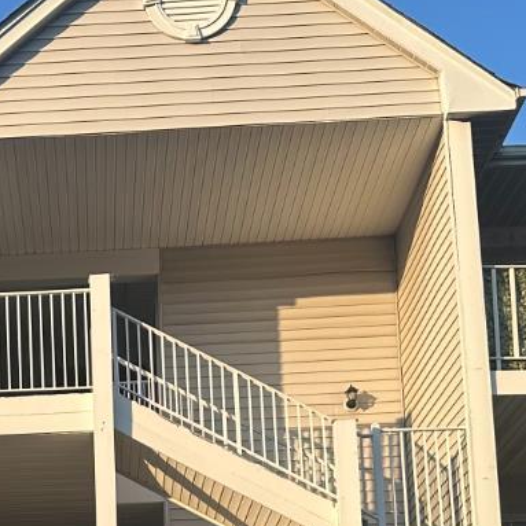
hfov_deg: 20.3
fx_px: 1427
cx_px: 7
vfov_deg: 19.5
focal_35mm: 83
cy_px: 659
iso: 80
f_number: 1.78
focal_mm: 6.86
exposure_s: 1/1721
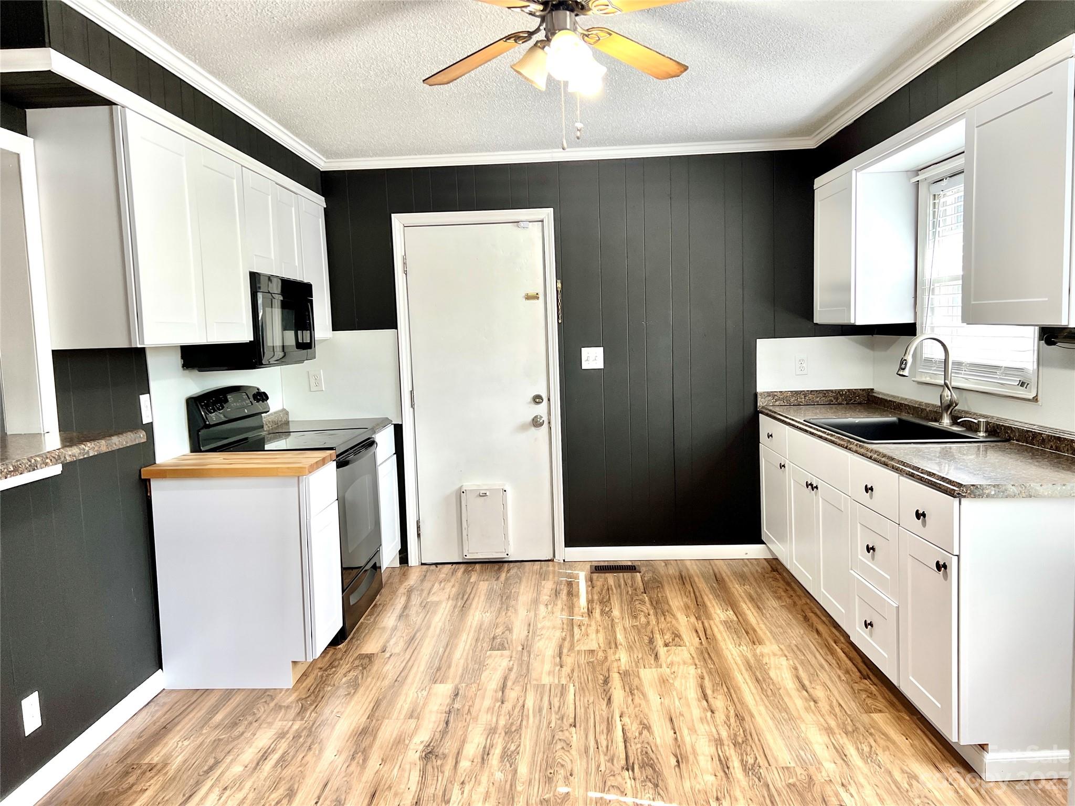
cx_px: 538
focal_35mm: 26
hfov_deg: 67.3
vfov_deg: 53.1
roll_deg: +2.2
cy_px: 403
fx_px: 807
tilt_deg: -6.0
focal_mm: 5.7
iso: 125
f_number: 1.5
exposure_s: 1/120
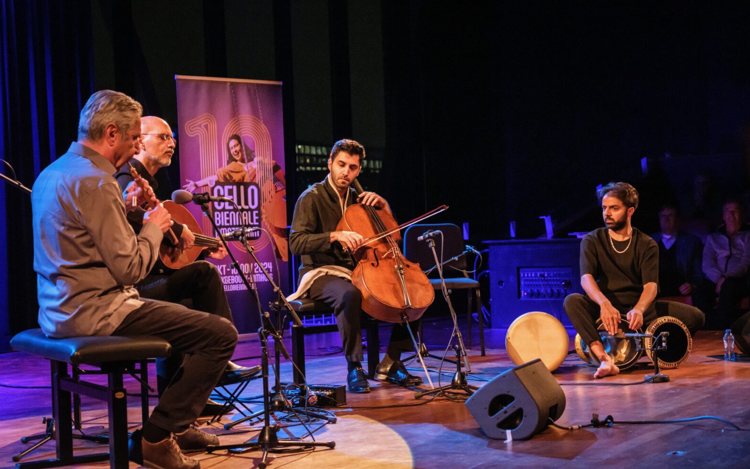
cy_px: 253
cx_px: 378
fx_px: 1226
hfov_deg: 34.0
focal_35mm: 60
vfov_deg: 21.6
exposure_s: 1/125
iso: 5000
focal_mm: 38.8
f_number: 2.8
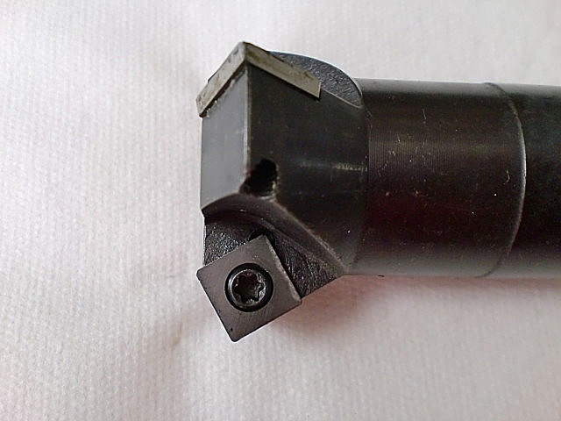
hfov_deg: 52.6
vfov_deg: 40.7
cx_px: 280
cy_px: 210
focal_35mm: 35
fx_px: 567
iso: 250
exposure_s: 1/60
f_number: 3.1
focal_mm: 6.3
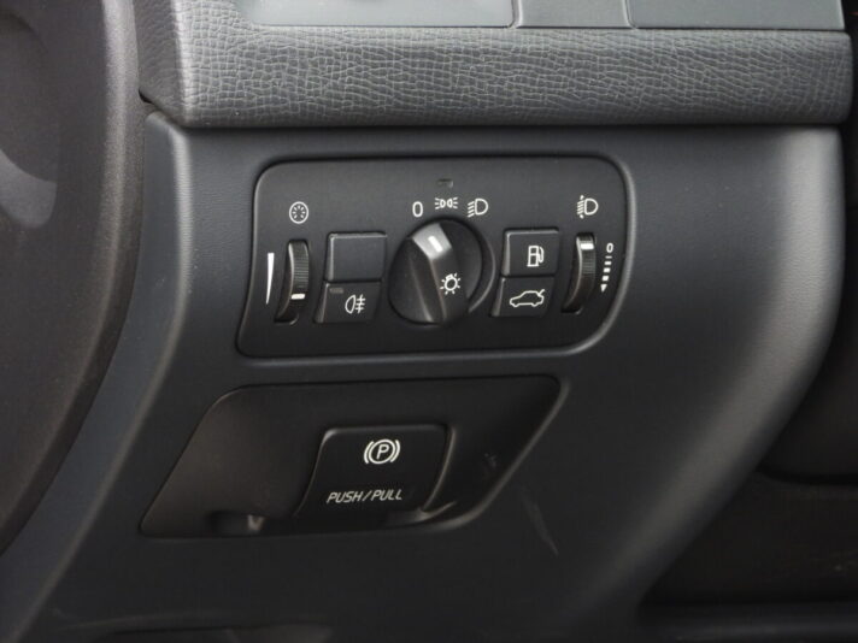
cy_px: 322
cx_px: 429
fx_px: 3842
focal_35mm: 155
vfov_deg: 9.6
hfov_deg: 12.7
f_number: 4
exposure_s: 1/40
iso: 400
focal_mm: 27.9
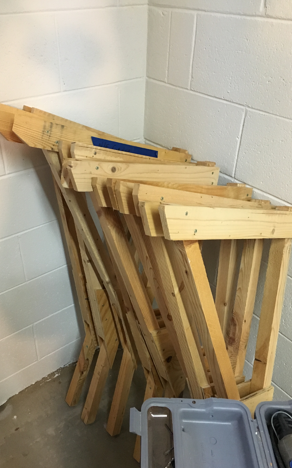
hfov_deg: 40.5
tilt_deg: -34.0
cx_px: 123
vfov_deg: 61.2
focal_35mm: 31
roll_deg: +0.4
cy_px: 235
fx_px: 395
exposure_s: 1/25
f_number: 2.2
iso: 200
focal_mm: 4.15
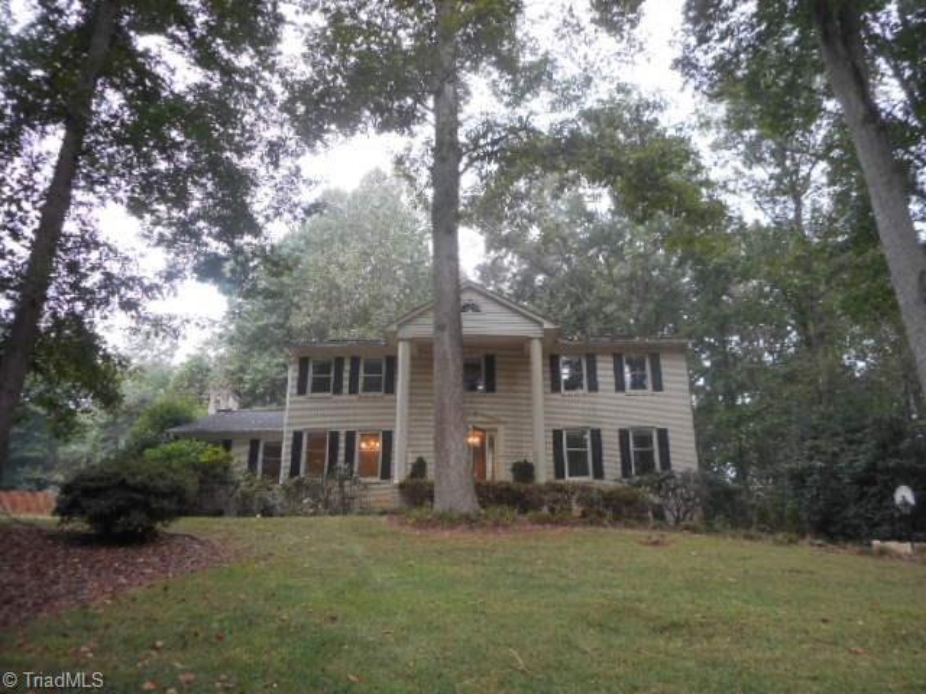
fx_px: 669
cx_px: 463
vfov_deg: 54.9
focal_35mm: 25
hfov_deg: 69.4
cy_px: 347
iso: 110
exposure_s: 1/30
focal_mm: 4.5
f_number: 3.7
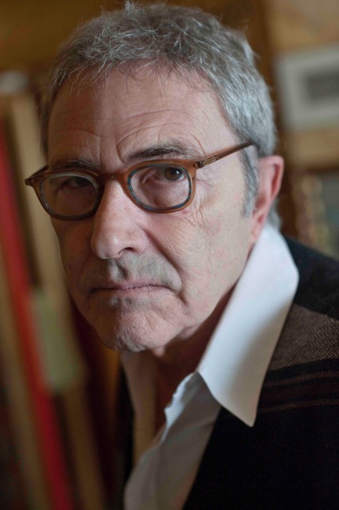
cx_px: 170
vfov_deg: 34.5
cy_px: 255
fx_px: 820
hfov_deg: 23.4
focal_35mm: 58
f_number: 2.8
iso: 2500
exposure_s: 1/160
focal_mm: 58
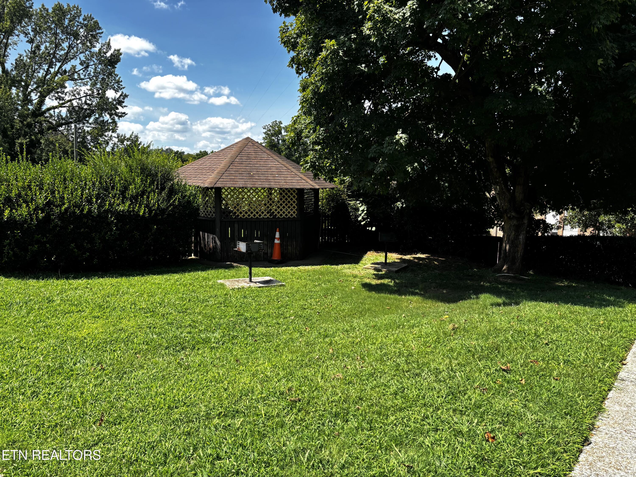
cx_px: 318
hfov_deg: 67.3
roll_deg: +0.6
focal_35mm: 26
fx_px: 478
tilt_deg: -4.8
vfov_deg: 53.1
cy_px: 238
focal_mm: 5.96
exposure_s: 1/1399
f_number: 1.6
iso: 50
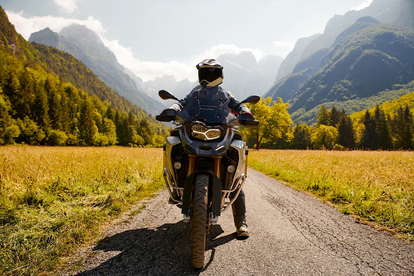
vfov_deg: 45.0
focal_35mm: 29
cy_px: 138
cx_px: 207
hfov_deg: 63.7
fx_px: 334
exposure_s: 1/400
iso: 64
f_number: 4
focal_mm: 29
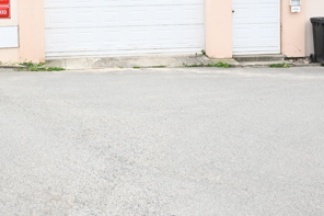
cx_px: 96
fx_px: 504
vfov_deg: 23.3
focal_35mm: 56
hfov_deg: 35.1
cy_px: 10
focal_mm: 24
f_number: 5.6
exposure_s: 1/2000
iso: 1600
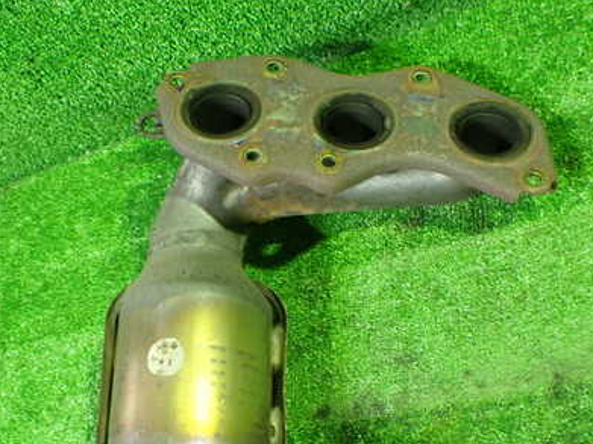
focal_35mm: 46
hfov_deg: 41.2
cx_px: 256
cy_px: 300
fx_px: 788
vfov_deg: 31.2
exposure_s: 1/30
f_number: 2.3
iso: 800
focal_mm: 5.4
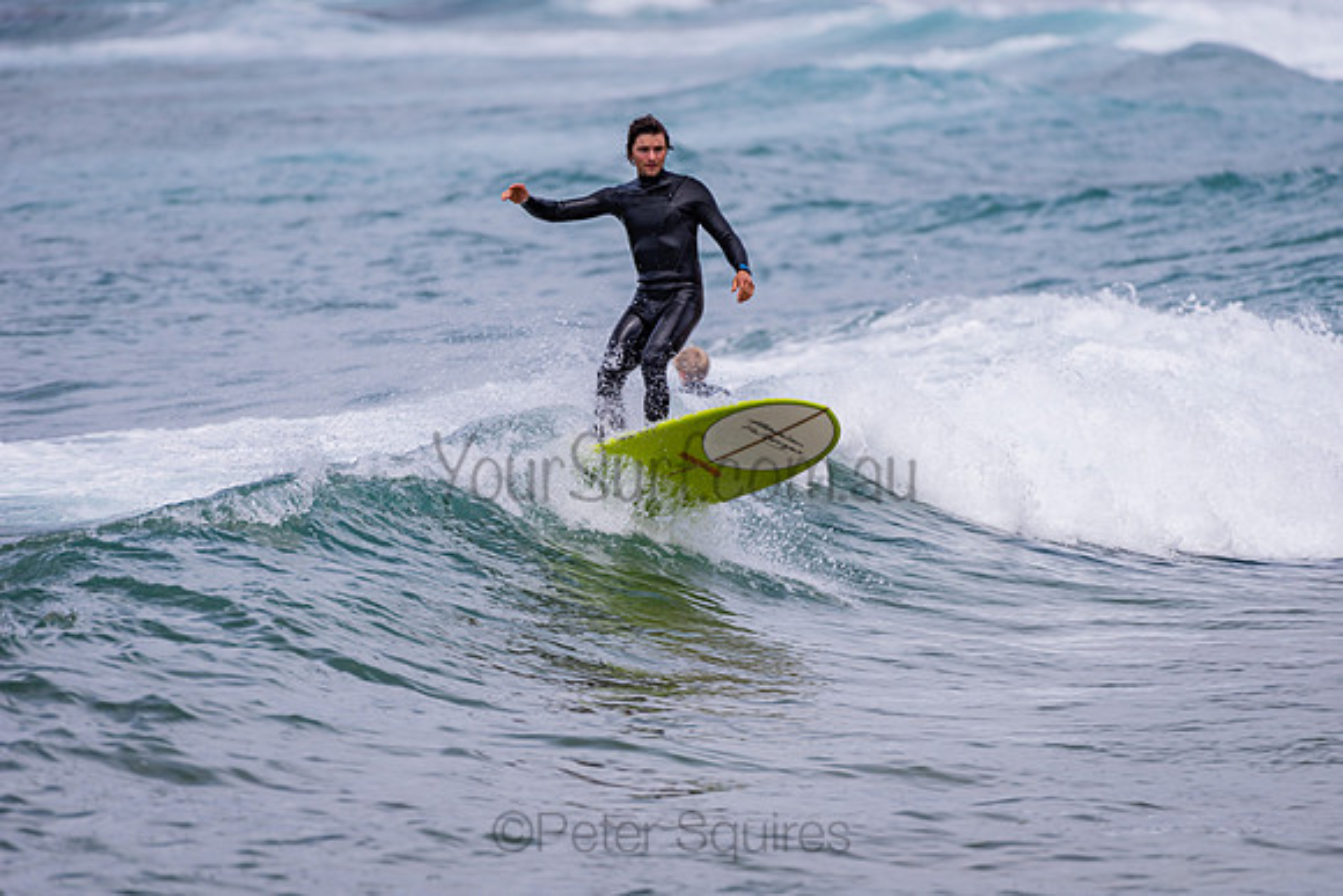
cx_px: 672
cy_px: 448
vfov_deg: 2.8
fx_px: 18656
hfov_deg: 4.1
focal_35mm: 500
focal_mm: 500
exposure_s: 1/320
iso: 100
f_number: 5.6
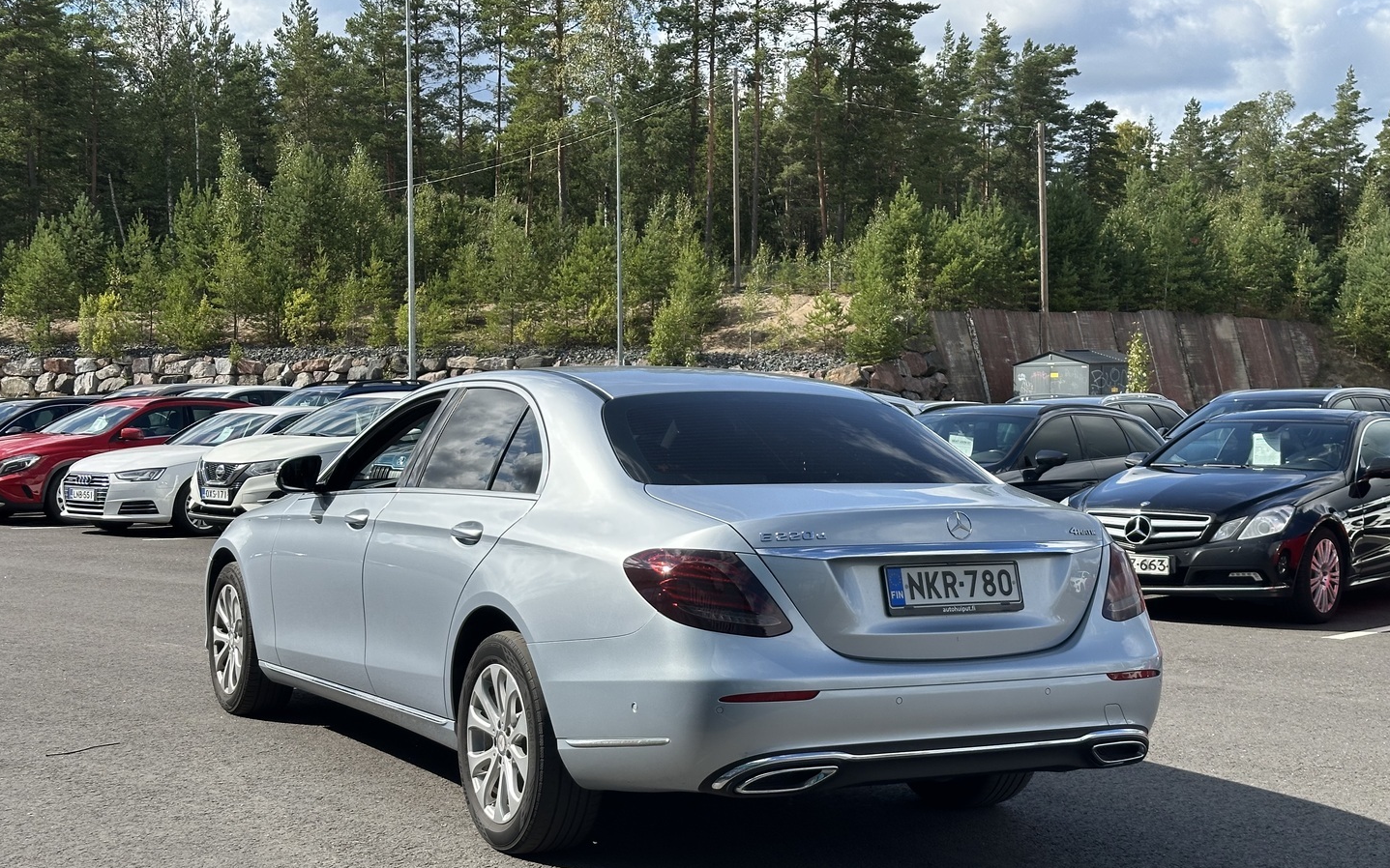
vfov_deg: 25.3
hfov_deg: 39.6
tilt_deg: -2.8
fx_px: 1932
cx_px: 695
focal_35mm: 51
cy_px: 504
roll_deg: +0.5
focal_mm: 6.86
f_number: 1.78
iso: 64
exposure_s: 1/3472
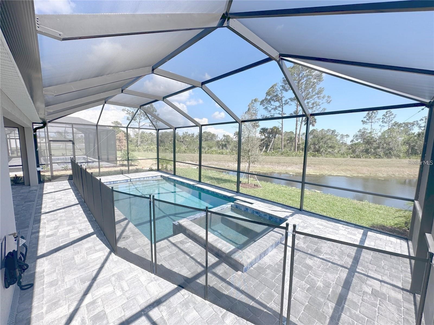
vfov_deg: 85.7
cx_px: 217
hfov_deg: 102.1
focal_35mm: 14
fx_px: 176
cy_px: 162
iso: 50
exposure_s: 1/861
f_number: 2.2
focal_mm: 2.22
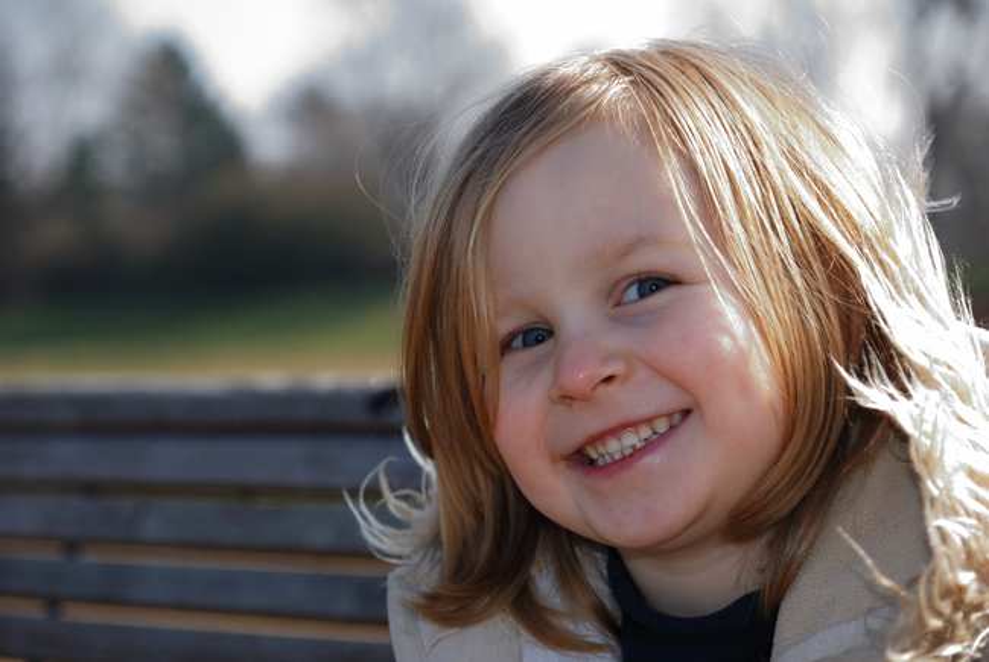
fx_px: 2888
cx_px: 494
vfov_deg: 13.1
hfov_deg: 19.4
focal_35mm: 105
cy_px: 331
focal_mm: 70
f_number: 4.5
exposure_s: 1/200
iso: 100
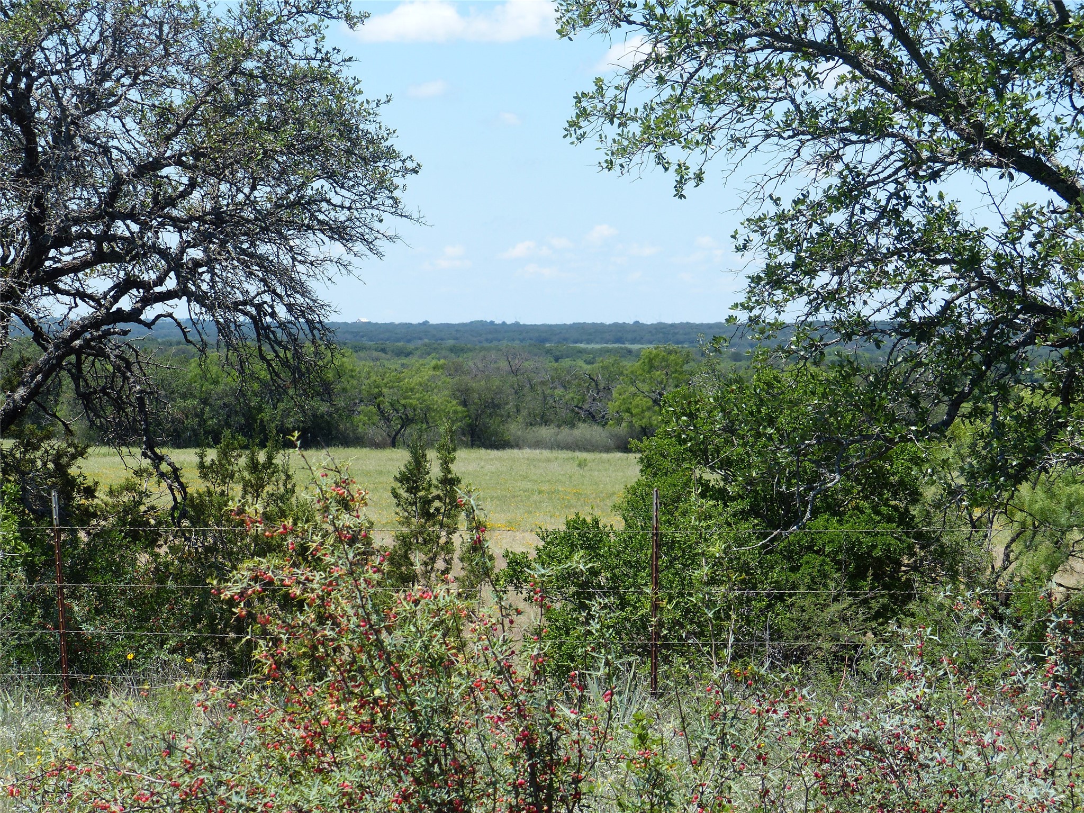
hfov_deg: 17.3
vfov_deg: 13.0
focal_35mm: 114
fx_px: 3570
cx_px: 542
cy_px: 406
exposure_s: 1/640
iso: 100
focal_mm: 20.5
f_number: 4
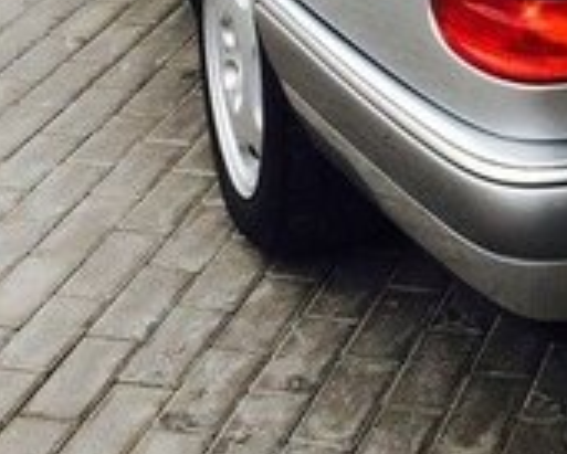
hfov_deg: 16.8
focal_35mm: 109
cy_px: -187
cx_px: 693
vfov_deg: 13.5
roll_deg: -2.8
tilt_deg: -16.6
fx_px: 1830
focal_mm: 4.15
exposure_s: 1/323
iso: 32
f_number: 2.2
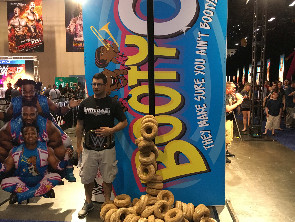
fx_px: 273
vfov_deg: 44.2
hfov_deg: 56.8
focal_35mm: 32
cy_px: 115
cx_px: 150
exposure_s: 1/20
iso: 200
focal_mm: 4.15
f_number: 2.2
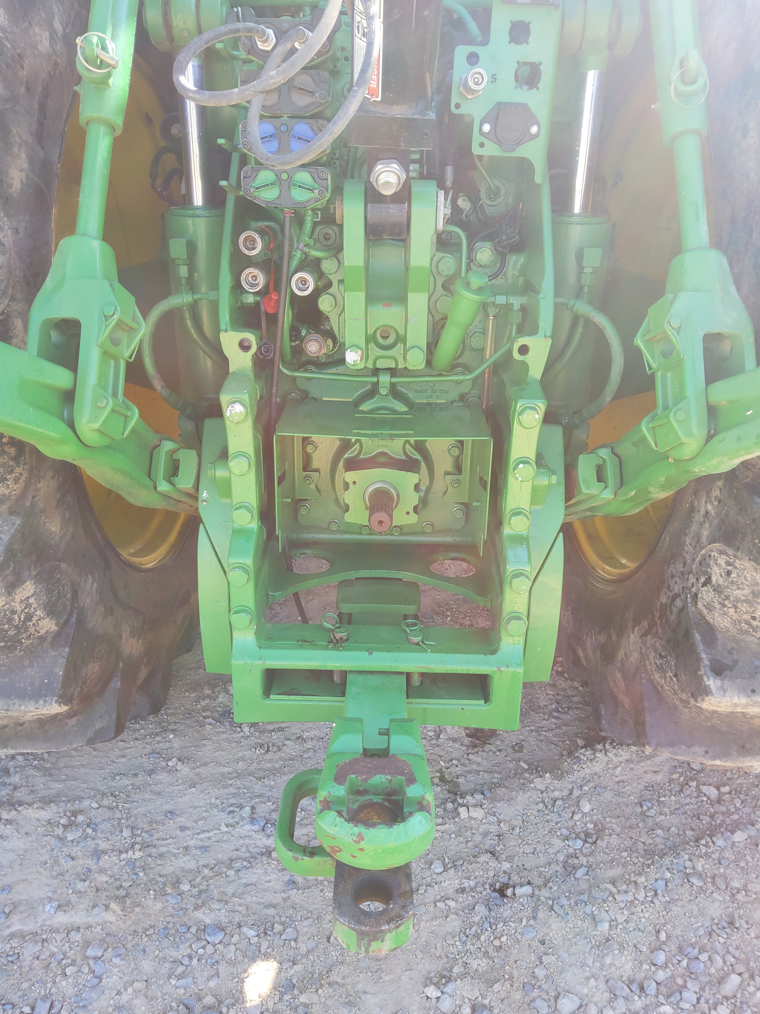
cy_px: 507
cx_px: 380
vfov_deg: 67.3
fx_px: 761
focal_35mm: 26
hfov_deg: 53.1
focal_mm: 3.08
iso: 64
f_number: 2
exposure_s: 1/120
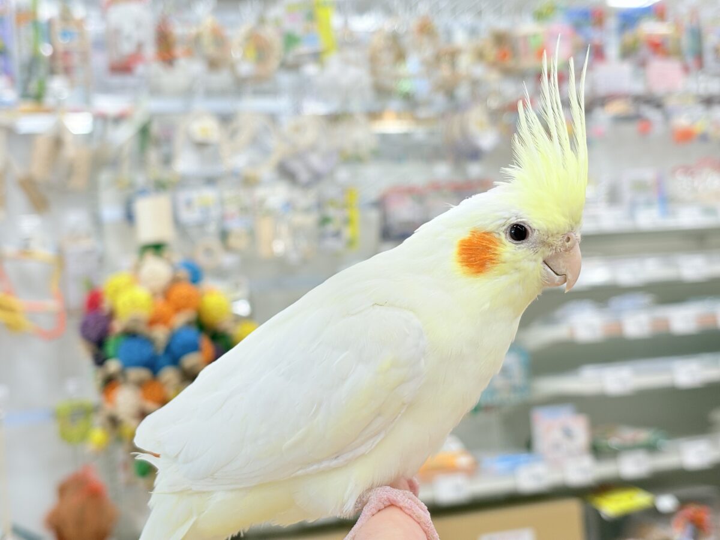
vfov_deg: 28.0
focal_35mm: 52
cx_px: 360
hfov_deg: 36.8
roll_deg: +6.5
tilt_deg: +3.1
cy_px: 270
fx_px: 1082
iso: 32
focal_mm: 5.96
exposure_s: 1/50
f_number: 1.6
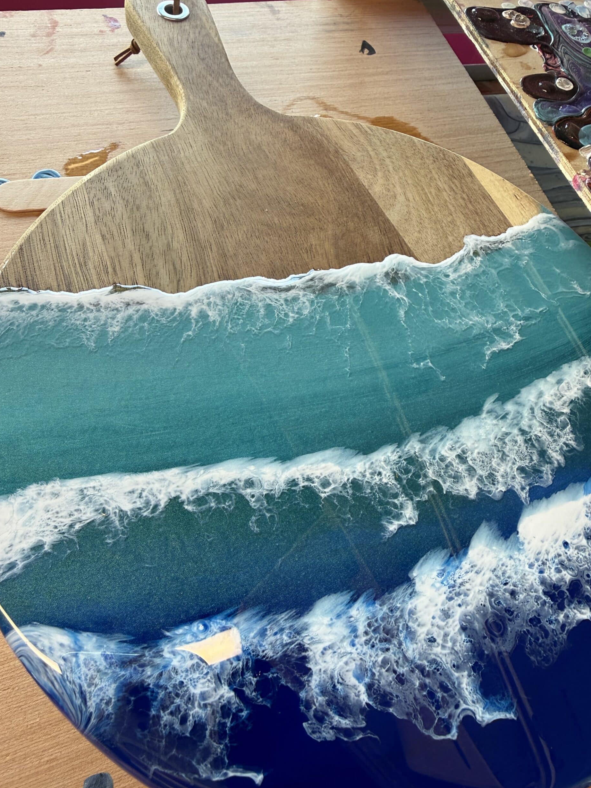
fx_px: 569
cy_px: 392
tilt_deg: -58.1
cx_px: 294
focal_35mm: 25
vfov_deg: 69.4
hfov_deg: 54.9
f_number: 2.2
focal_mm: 2.22
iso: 80
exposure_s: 1/99
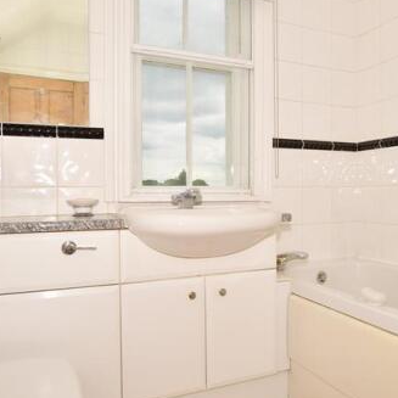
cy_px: 193
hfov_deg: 54.9
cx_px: 215
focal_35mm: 29
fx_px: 383
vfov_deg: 54.9
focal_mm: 11.5
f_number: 11
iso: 200
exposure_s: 1/200
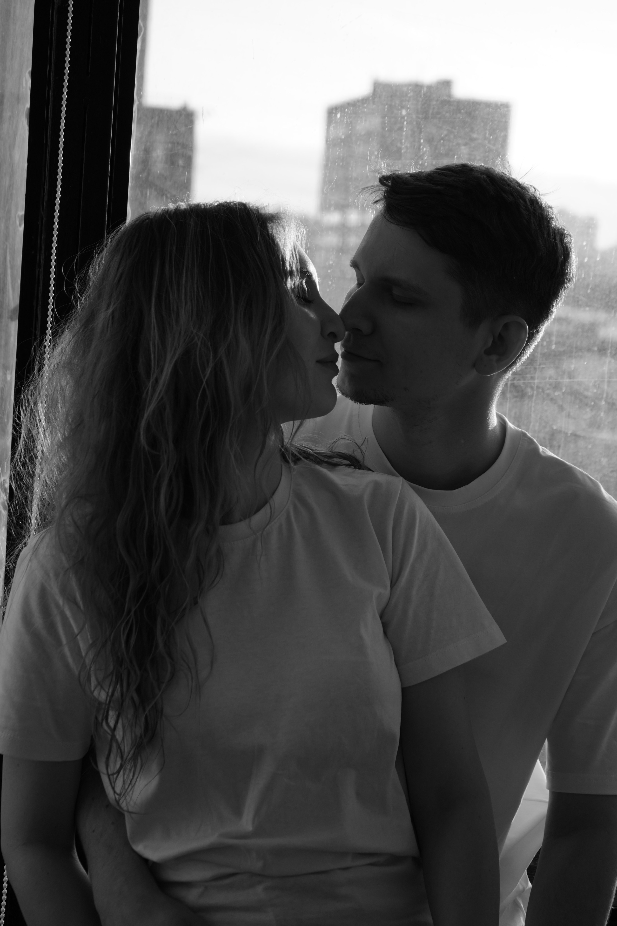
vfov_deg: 31.9
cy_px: 463
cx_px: 308
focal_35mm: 63
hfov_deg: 21.6
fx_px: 1619
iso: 500
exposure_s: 1/320
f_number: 5.6
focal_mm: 63
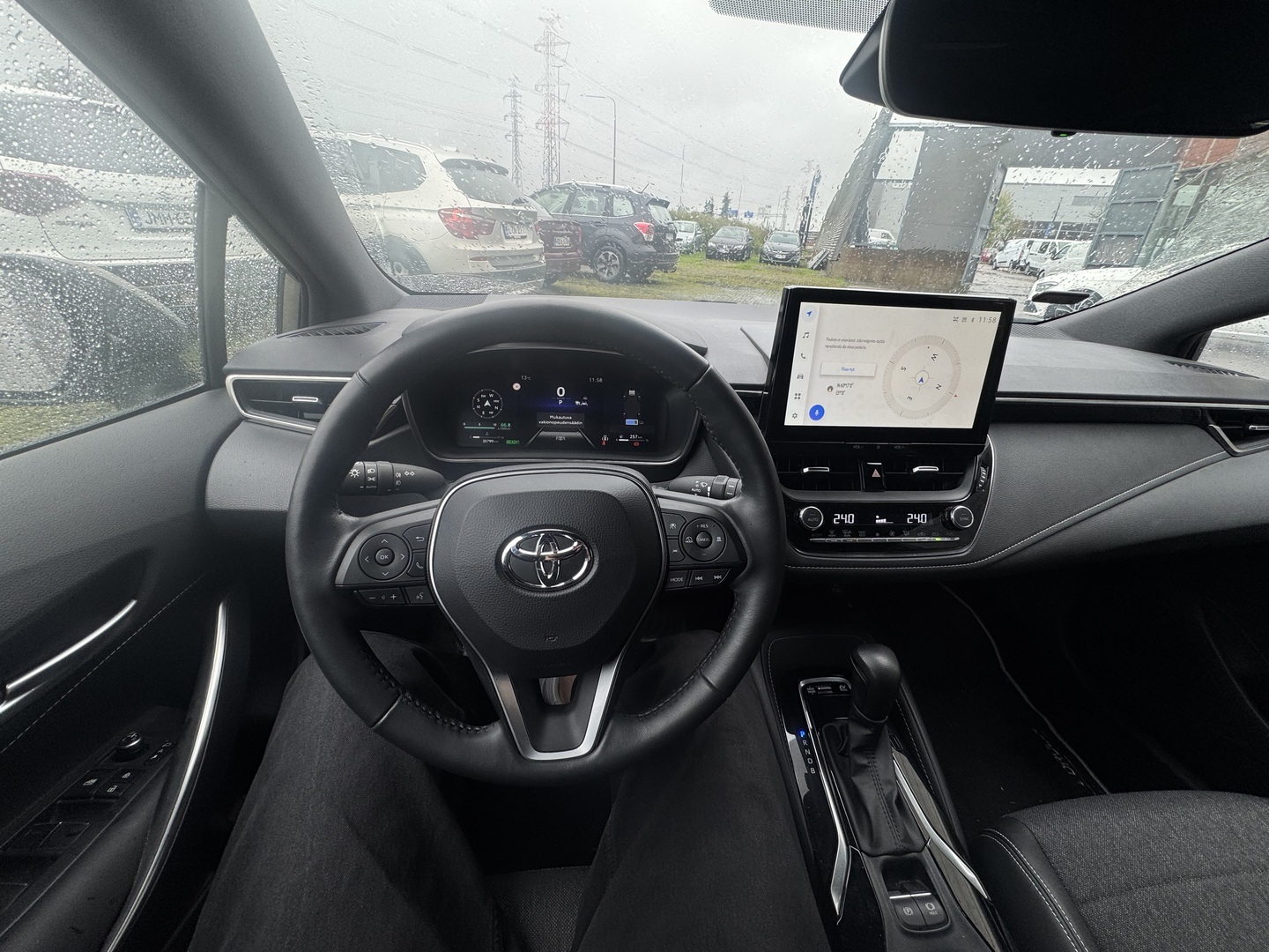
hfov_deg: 102.1
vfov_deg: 85.7
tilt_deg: -24.6
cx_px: 634
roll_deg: -2.5
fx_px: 513
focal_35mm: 14
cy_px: 476
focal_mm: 2.22
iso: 50
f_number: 2.2
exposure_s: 1/99
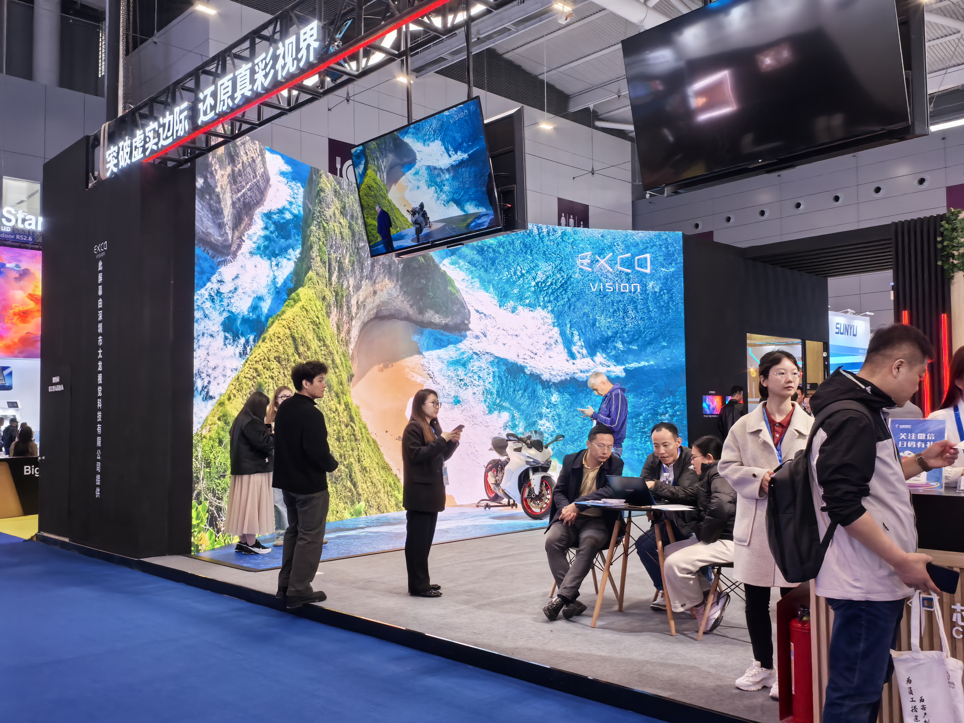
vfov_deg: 45.4
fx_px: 863
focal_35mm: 31
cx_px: 482
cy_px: 362
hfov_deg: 58.4
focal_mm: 6.35
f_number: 4
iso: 125
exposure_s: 1/100
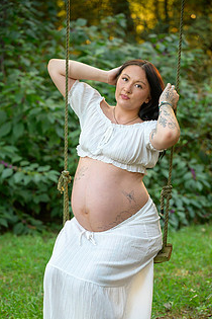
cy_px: 222
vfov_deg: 13.7
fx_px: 1325
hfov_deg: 9.1
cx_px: 121
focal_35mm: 150
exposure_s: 1/125
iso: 1100
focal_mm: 105
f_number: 4
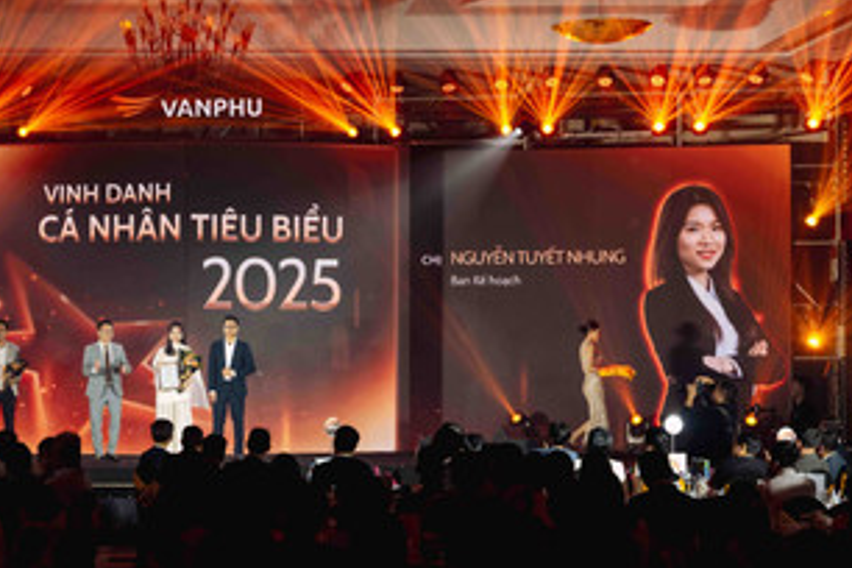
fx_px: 2012
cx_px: 187
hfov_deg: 23.6
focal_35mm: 85
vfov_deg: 16.1
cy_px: 347
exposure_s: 1/100
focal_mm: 52
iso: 1600
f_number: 4.5
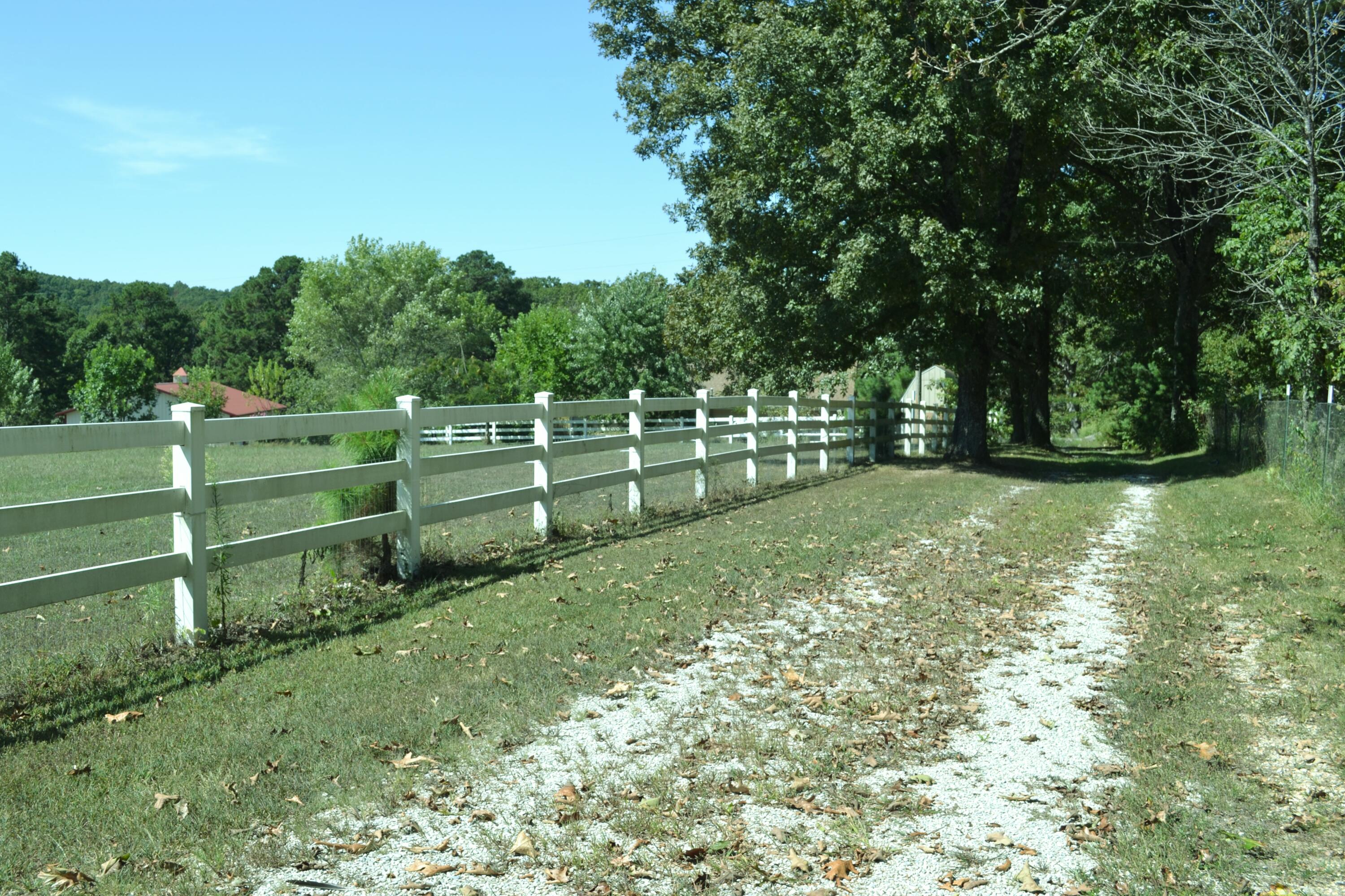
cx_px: 672
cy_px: 448
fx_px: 1345
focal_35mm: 36
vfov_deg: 36.9
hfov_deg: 53.1
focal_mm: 24
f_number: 6.3
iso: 100
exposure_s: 1/160
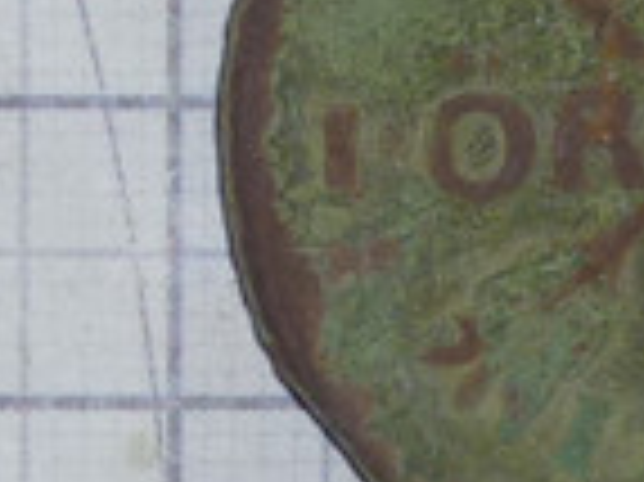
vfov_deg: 4.1
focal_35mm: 358
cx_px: -628
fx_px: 6655
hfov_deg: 5.4
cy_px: 239
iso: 100
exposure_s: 1/30
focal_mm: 8.6
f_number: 4.3
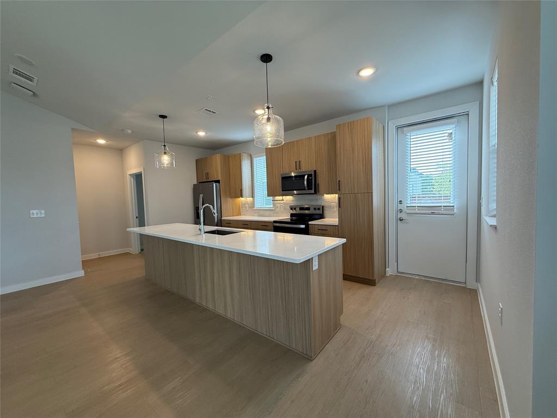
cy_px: 209
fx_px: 225
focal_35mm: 14
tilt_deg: -2.8
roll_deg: +1.8
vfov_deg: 85.7
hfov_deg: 102.1
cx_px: 278
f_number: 2.2
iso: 160
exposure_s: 1/120
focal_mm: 2.22
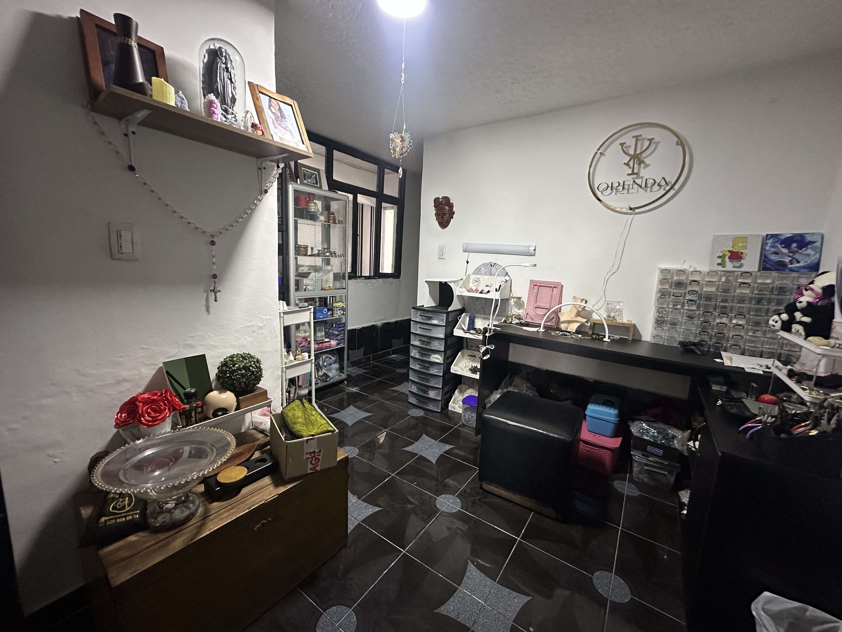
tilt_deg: -9.1
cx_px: 421
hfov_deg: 102.1
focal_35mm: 14
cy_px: 316
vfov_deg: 85.7
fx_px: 341
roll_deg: -3.6
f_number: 2.2
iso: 800
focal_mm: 2.22
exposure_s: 1/60
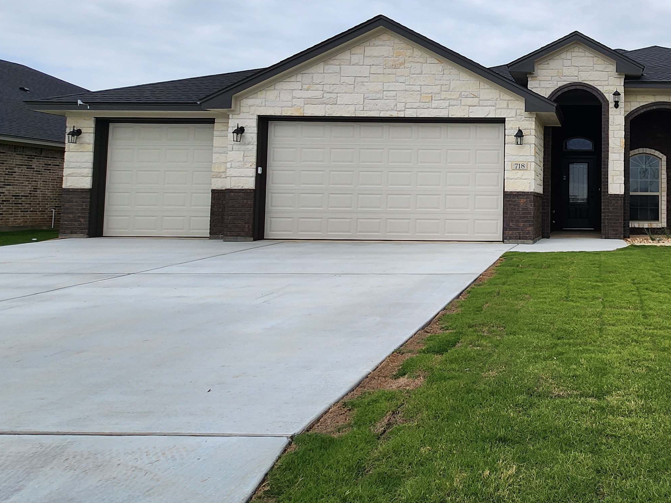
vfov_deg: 52.4
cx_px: 603
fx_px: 504
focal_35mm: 26
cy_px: 184
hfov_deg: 57.8
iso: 50
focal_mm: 2.2
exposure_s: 1/2038
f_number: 2.2
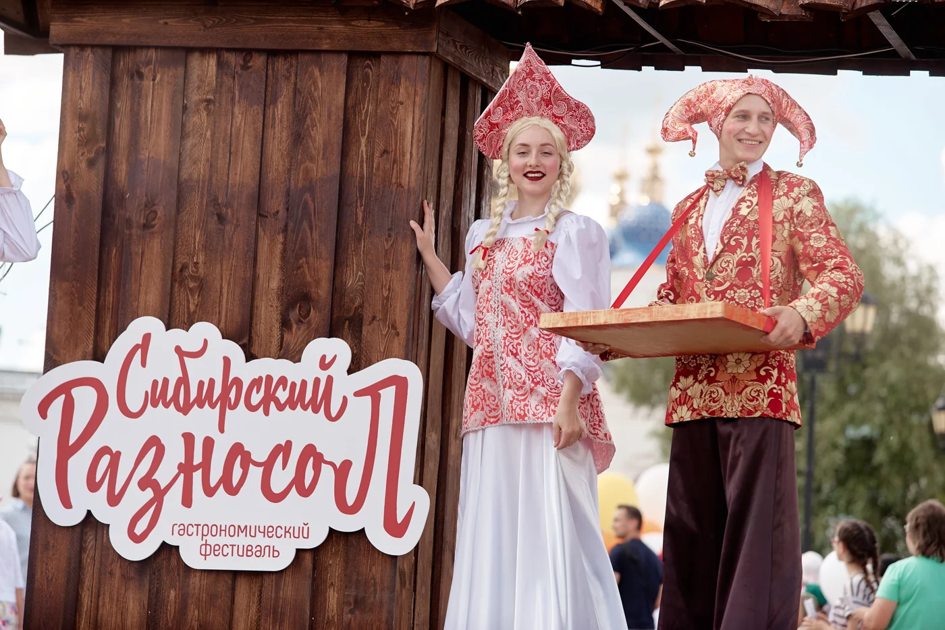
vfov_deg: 8.9
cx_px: 472
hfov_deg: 13.3
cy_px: 315
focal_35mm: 155
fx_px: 4068
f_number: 5
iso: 100
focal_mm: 155
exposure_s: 1/250
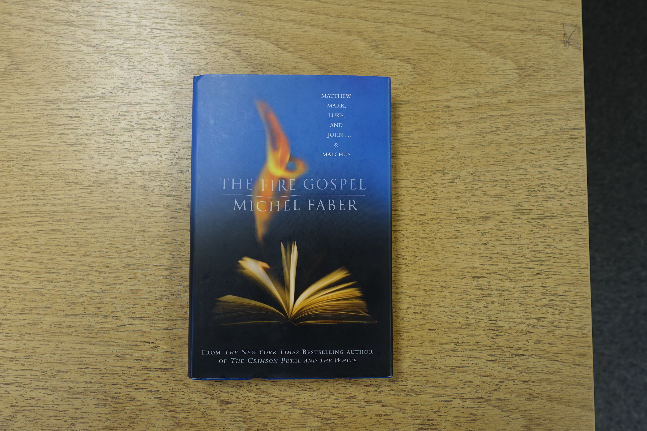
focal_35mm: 24
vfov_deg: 53.1
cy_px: 216
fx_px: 431
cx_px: 324
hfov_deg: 73.7
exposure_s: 1/30
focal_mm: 8.8
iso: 125
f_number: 2.8
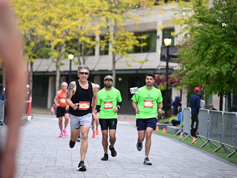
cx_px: 108
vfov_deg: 10.1
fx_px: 1006
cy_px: 89
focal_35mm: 147
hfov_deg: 13.4
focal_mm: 135
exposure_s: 1/2000
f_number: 2.8
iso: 640
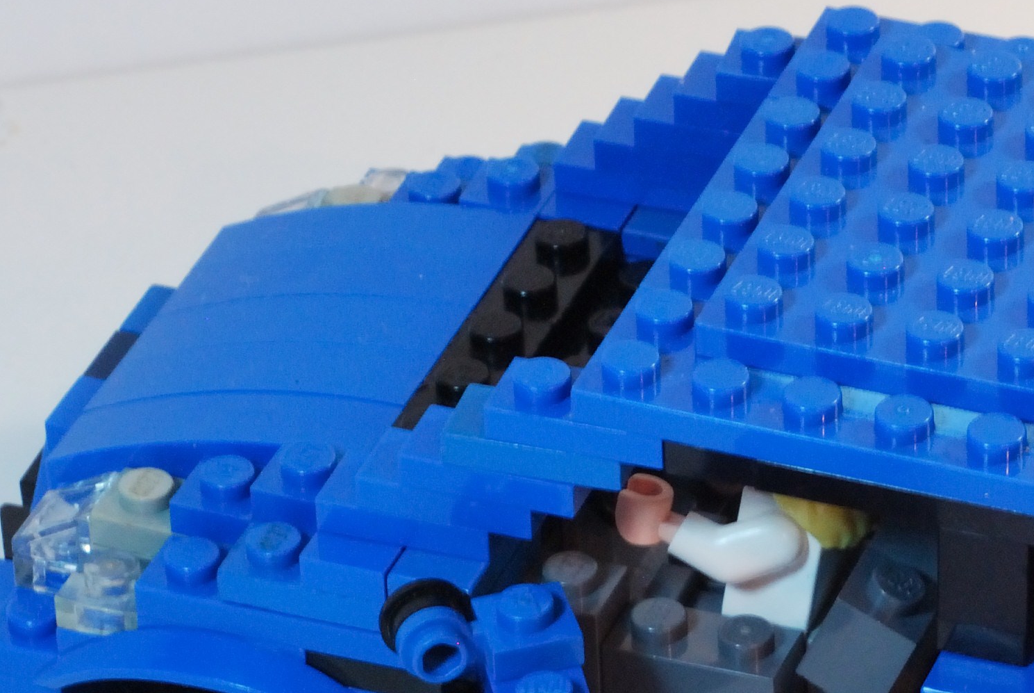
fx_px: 5608
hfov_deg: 10.5
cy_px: 526
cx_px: 999
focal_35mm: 195
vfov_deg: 7.1
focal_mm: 50
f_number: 14
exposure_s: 1/25
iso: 800
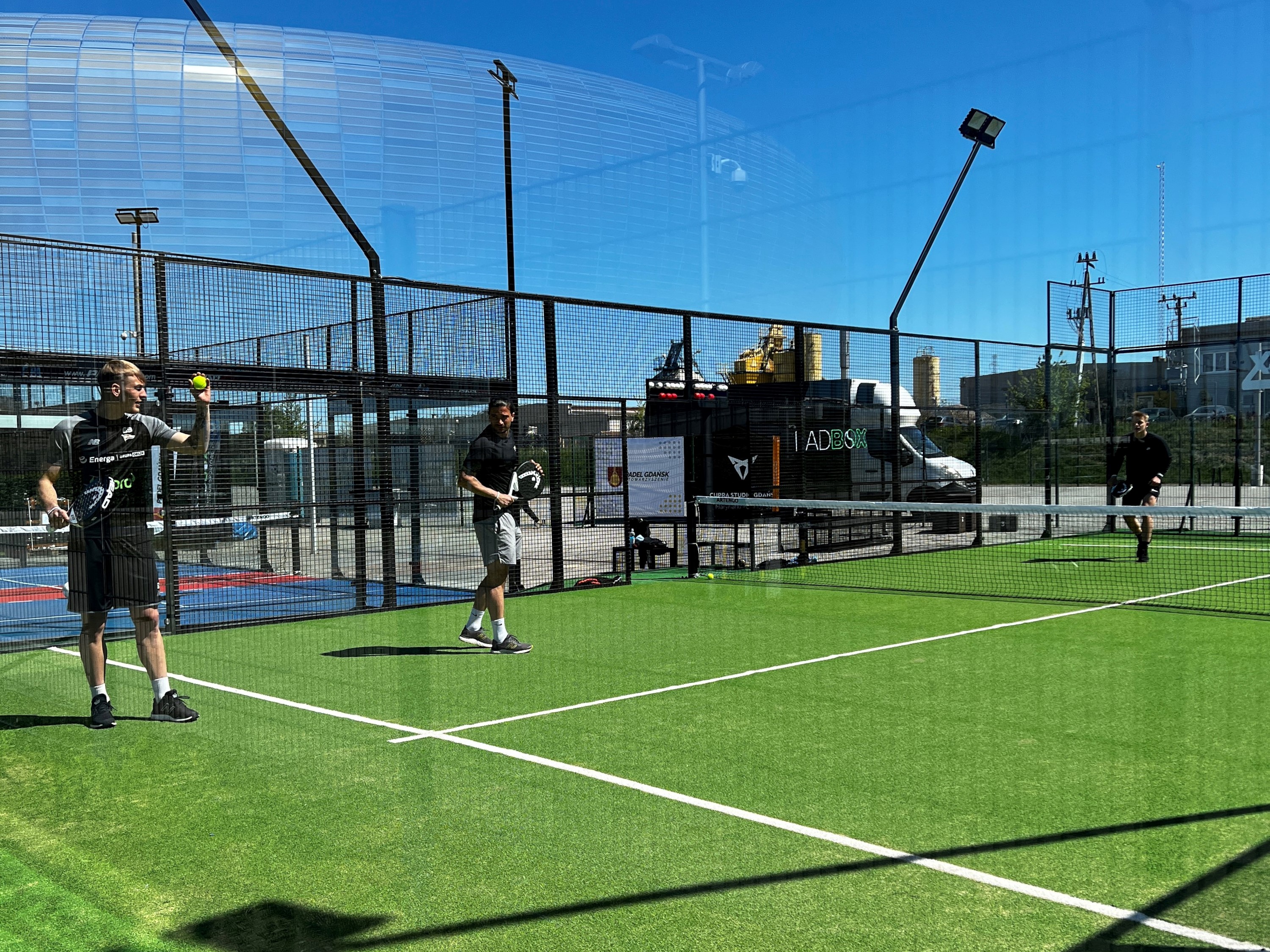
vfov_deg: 53.1
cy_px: 476
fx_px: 954
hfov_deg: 67.3
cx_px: 635
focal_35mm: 26
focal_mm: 5.7
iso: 50
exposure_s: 1/4115
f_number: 1.5
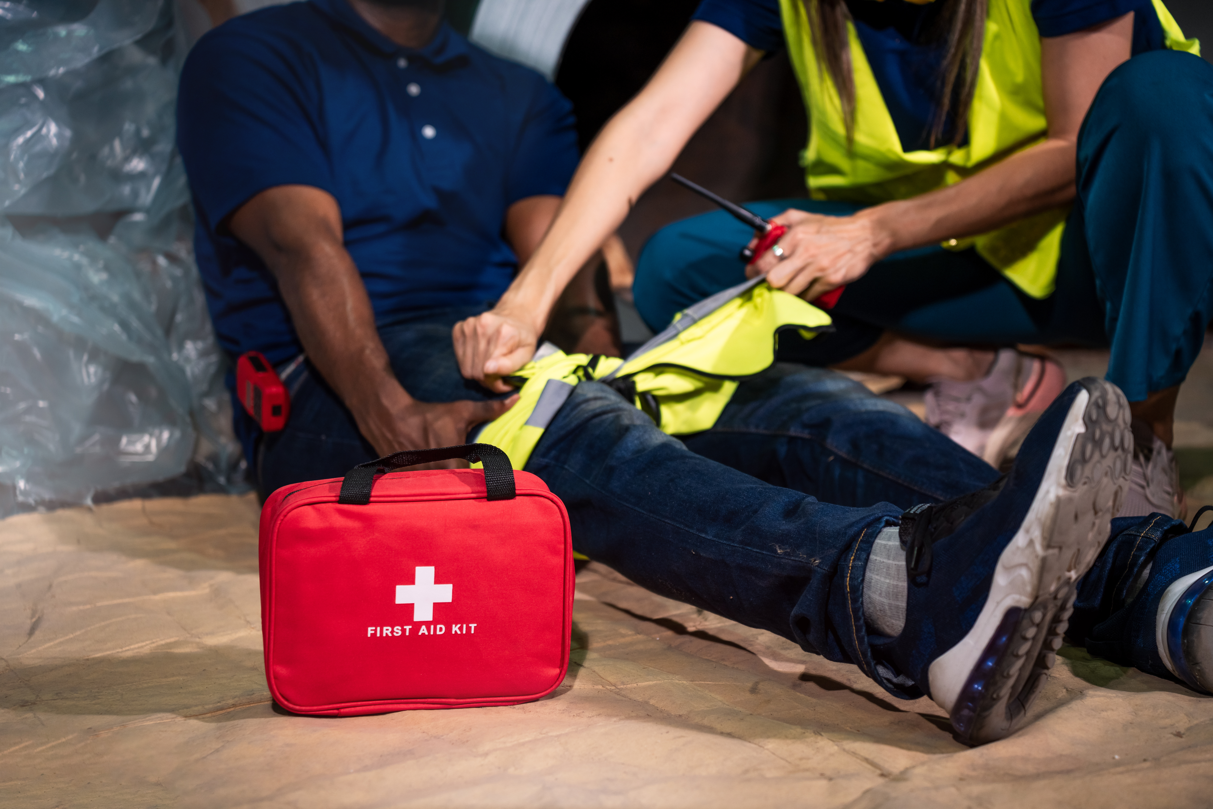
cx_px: 606
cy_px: 404
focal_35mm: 73
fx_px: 2460
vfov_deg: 18.7
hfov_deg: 27.7
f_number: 2.8
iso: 640
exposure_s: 1/200
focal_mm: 73
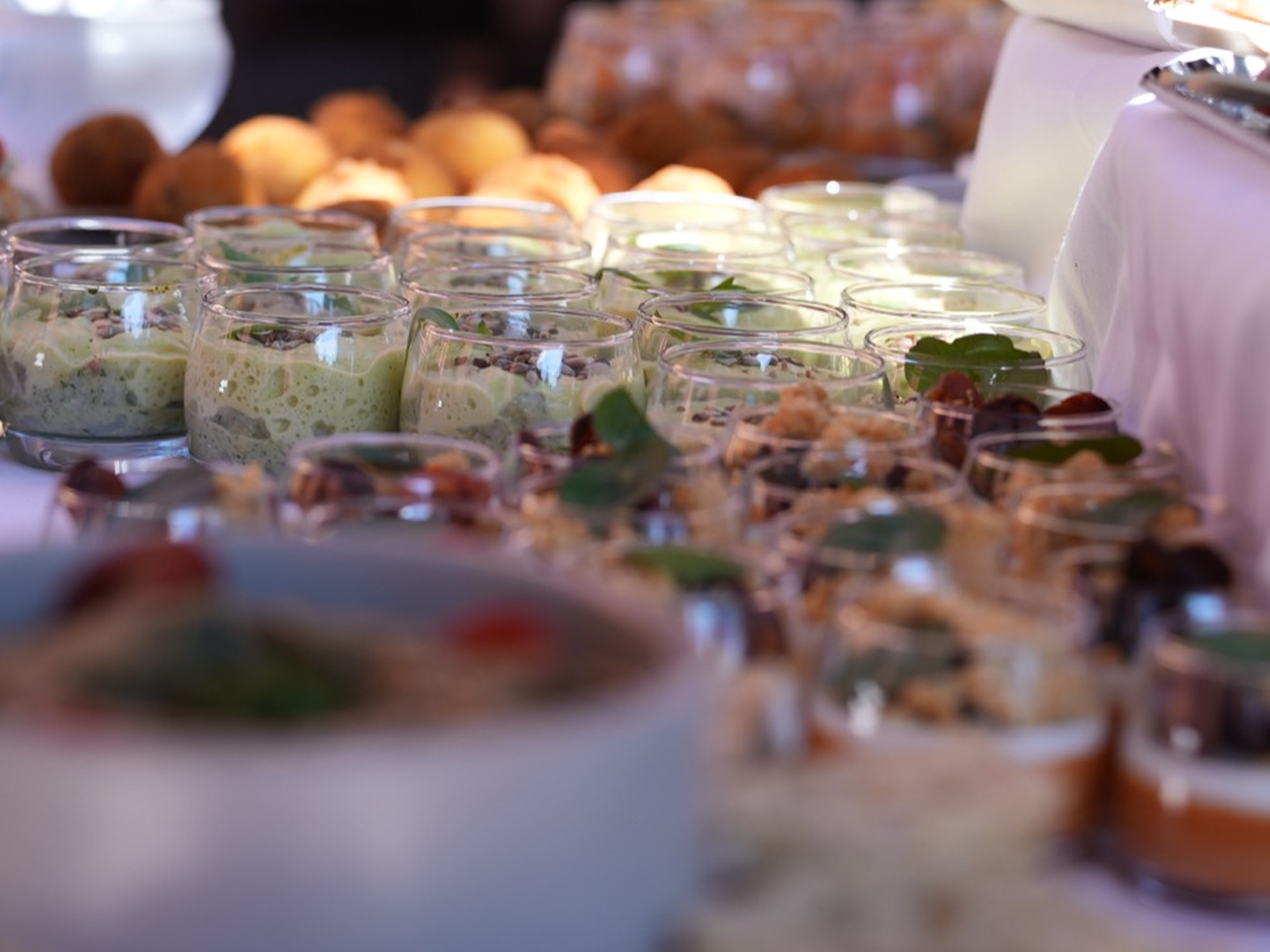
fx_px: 4182
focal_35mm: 114
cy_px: 355
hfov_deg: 17.2
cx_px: 365
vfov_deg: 13.0
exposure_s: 1/160
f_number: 3.2
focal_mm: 64
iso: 125
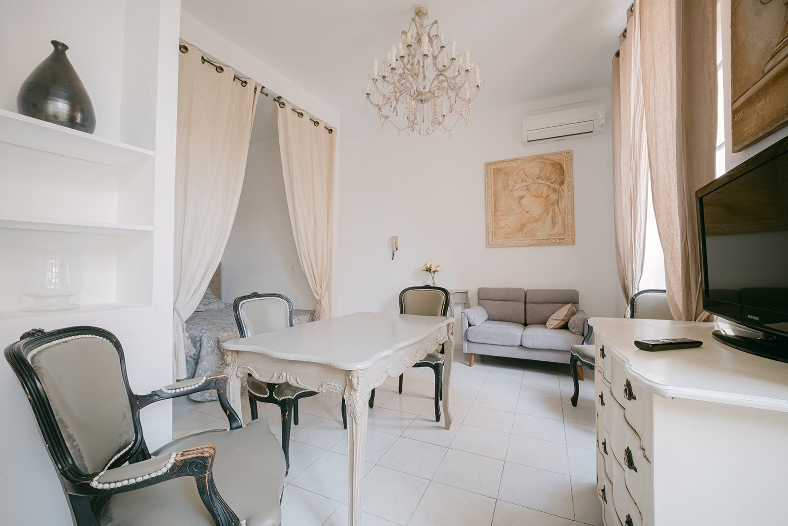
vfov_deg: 81.2
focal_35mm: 14
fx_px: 306
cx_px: 394
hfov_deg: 104.2
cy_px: 263
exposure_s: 1/2
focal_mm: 9
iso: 80
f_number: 10
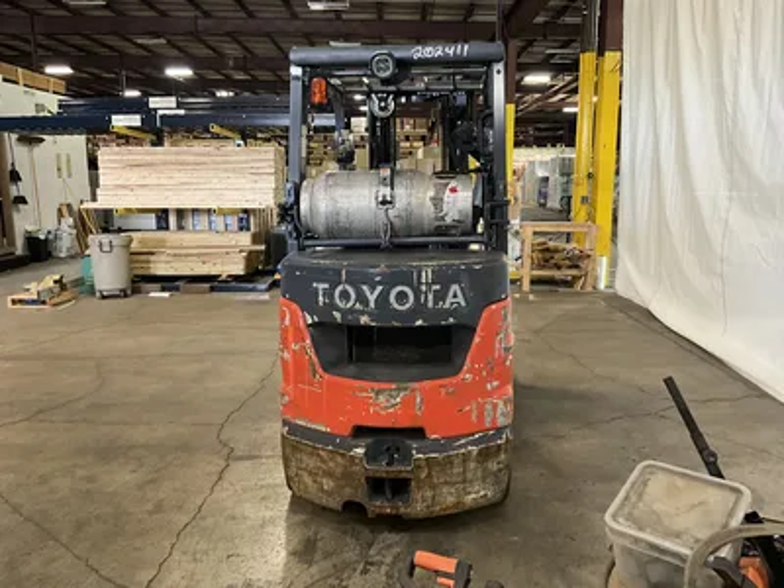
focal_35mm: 29
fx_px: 657
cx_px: 392
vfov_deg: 48.2
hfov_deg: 61.7
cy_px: 294
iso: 200
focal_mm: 3
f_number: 1.8
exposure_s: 1/60
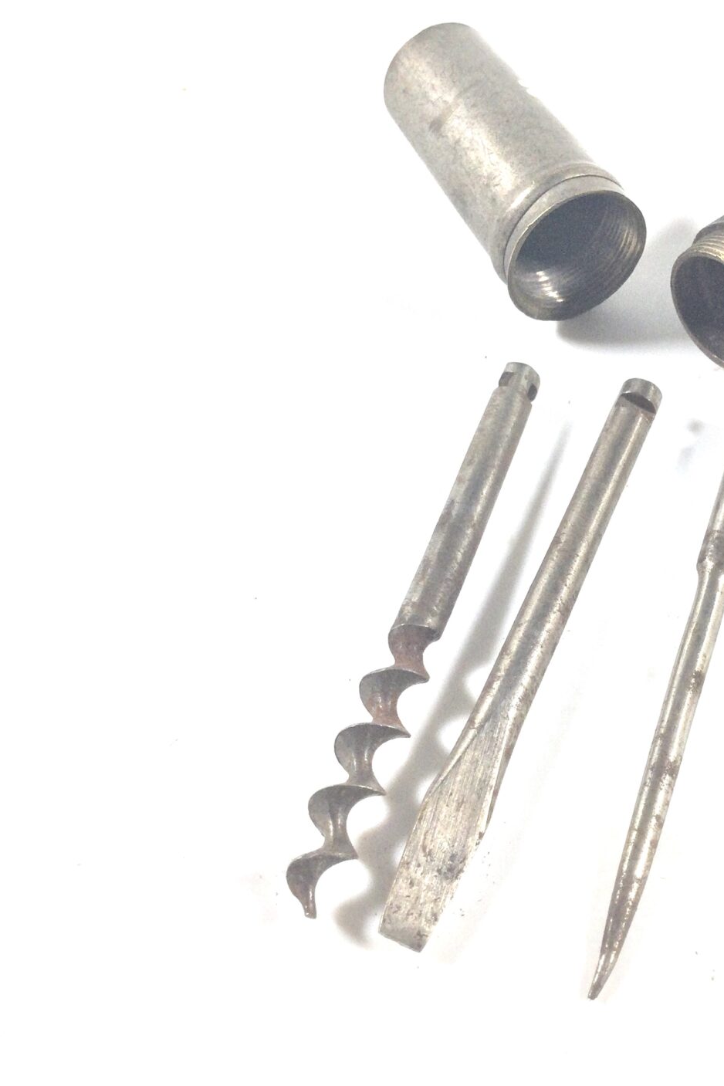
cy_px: 543
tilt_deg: -57.1
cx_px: 561
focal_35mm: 44
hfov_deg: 29.9
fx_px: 1327
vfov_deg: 44.5
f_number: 2.4
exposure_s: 1/100
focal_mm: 3.3
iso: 40
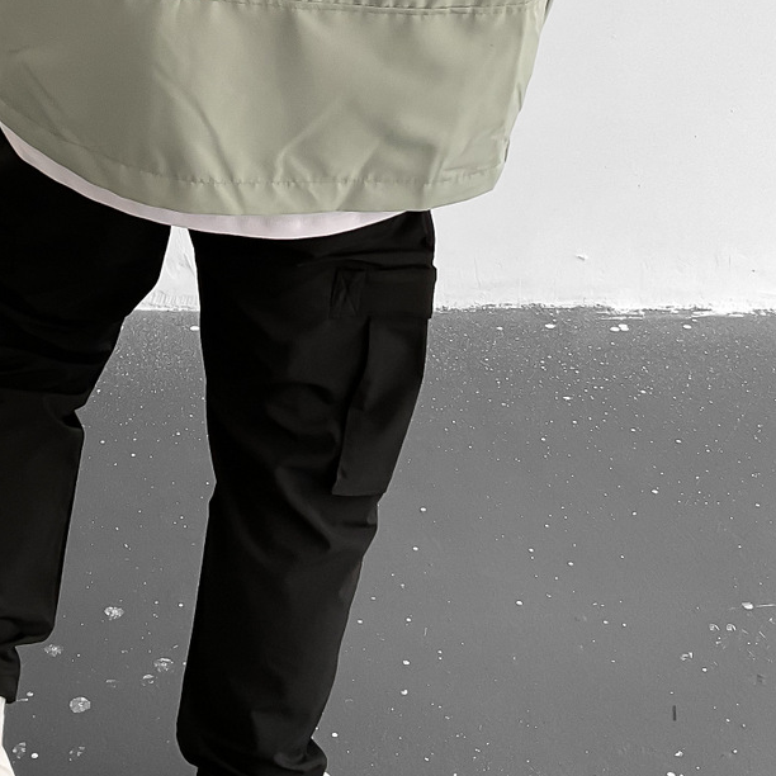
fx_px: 1699
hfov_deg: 25.4
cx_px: 180
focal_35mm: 67
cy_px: 65
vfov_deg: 24.9
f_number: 1.8
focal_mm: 3
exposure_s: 1/120
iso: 64
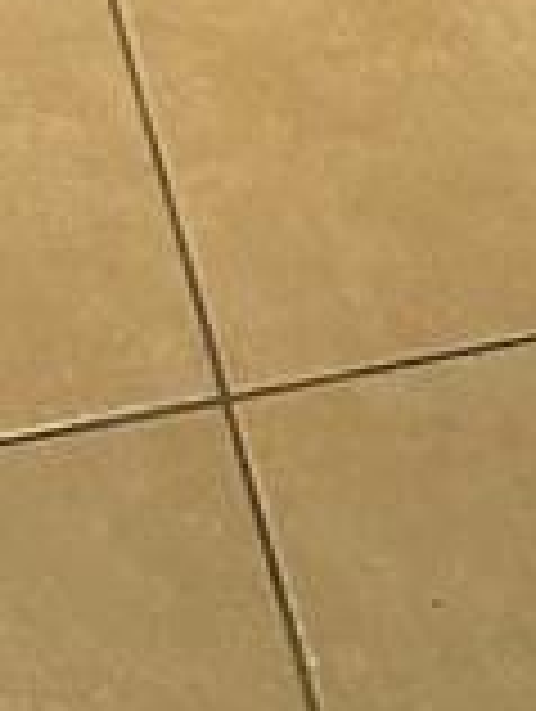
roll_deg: +4.1
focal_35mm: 126
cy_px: -720
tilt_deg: -24.0
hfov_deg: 11.8
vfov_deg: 13.4
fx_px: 2594
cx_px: 180
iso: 160
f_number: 1.8
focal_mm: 4.25
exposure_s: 1/60
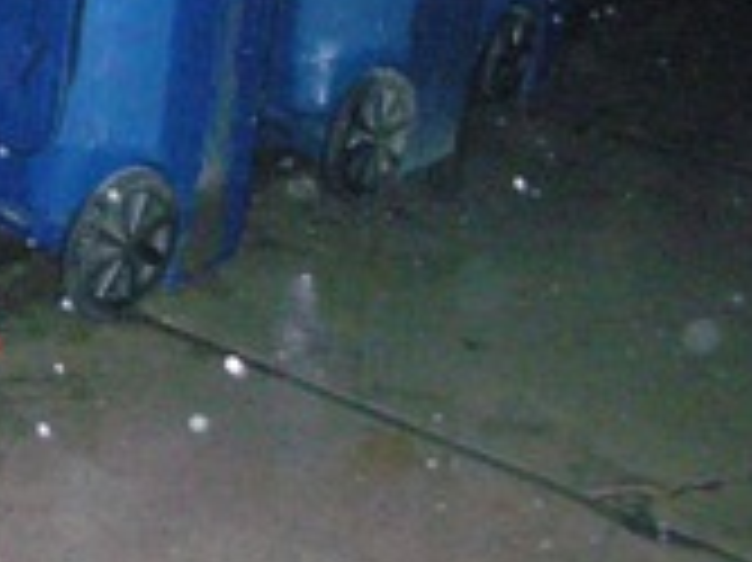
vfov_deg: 17.4
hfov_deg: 21.9
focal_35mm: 84
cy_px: 112
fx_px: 1824
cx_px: -95
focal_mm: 5.8
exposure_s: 1/60
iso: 800
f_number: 2.8
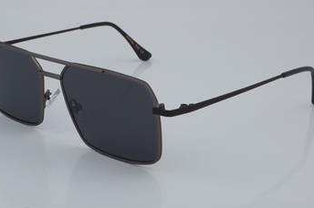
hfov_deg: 25.8
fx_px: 684
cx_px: 145
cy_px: 92
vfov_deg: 17.3
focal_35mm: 79
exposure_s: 1/4
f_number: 32
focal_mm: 45
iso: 100
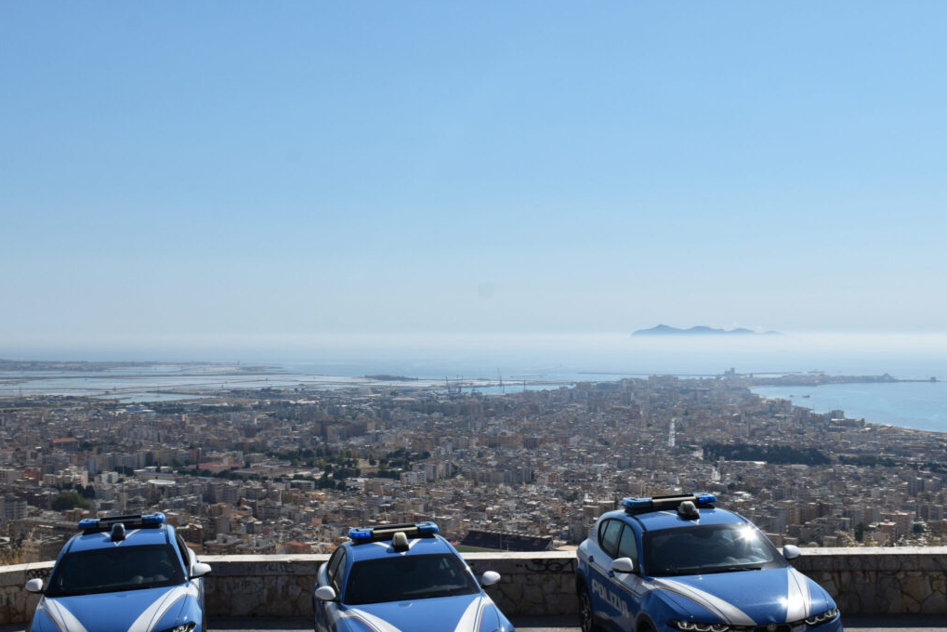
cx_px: 441
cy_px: 378
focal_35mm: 49
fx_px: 1289
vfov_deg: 27.5
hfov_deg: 40.3
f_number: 11
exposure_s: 1/500
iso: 100
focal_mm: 26
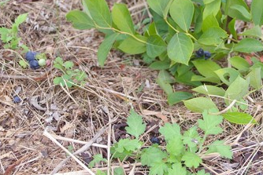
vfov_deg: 15.7
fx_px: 636
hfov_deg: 23.3
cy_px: 54
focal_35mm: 87
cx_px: 156
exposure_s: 1/90
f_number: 6.7
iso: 200
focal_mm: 40
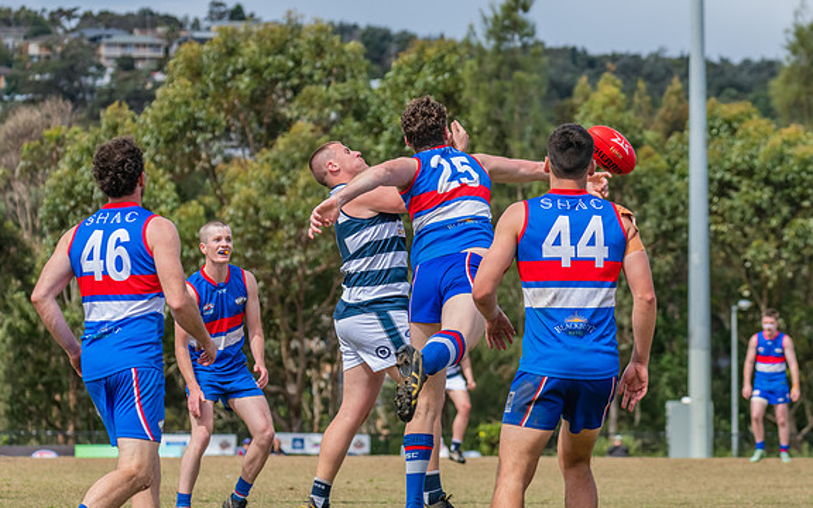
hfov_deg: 9.6
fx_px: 4830
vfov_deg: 6.0
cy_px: 234
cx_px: 453
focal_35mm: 218
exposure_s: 1/2000
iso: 800
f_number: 7.1
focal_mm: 170
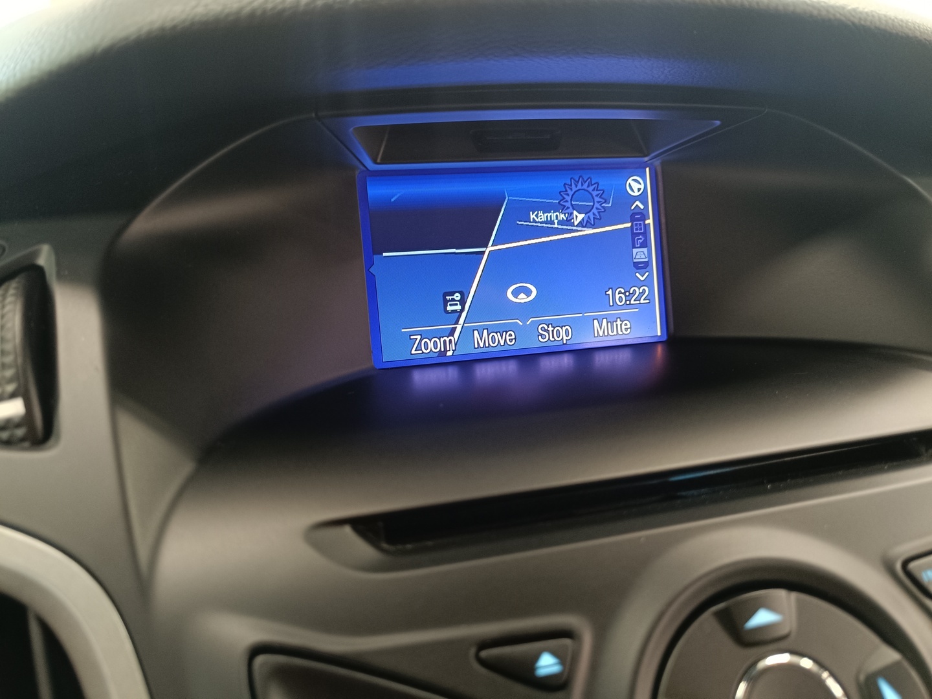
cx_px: 466
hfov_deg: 71.6
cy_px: 350
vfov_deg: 56.8
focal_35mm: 24
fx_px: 646
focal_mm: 5.59
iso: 686
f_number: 1.88
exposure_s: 1/25
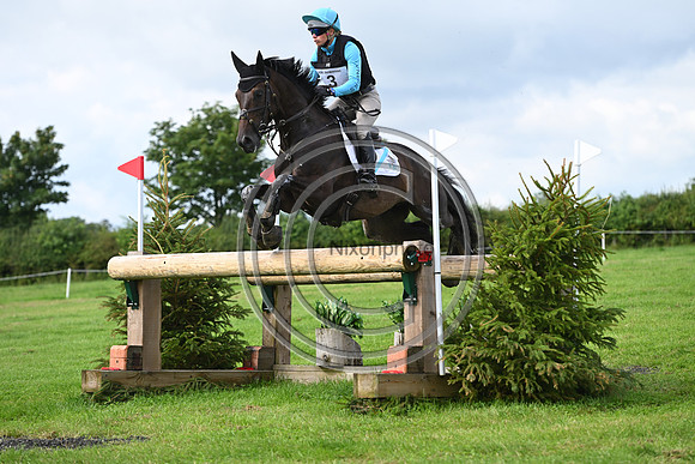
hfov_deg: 14.2
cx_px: 348
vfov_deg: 9.5
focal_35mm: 145
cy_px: 232
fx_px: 2800
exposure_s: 1/1250
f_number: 4
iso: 280
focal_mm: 145
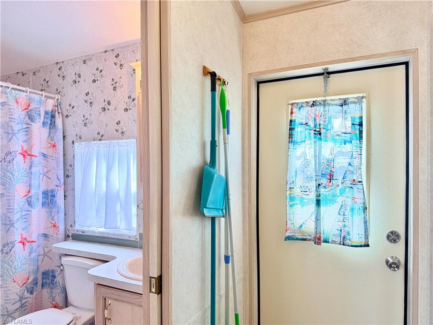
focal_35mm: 24
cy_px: 162
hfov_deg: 71.6
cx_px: 216
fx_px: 300
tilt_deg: +0.5
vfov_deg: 56.8
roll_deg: +0.3
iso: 200
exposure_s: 1/218
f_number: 1.78
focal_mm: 6.76
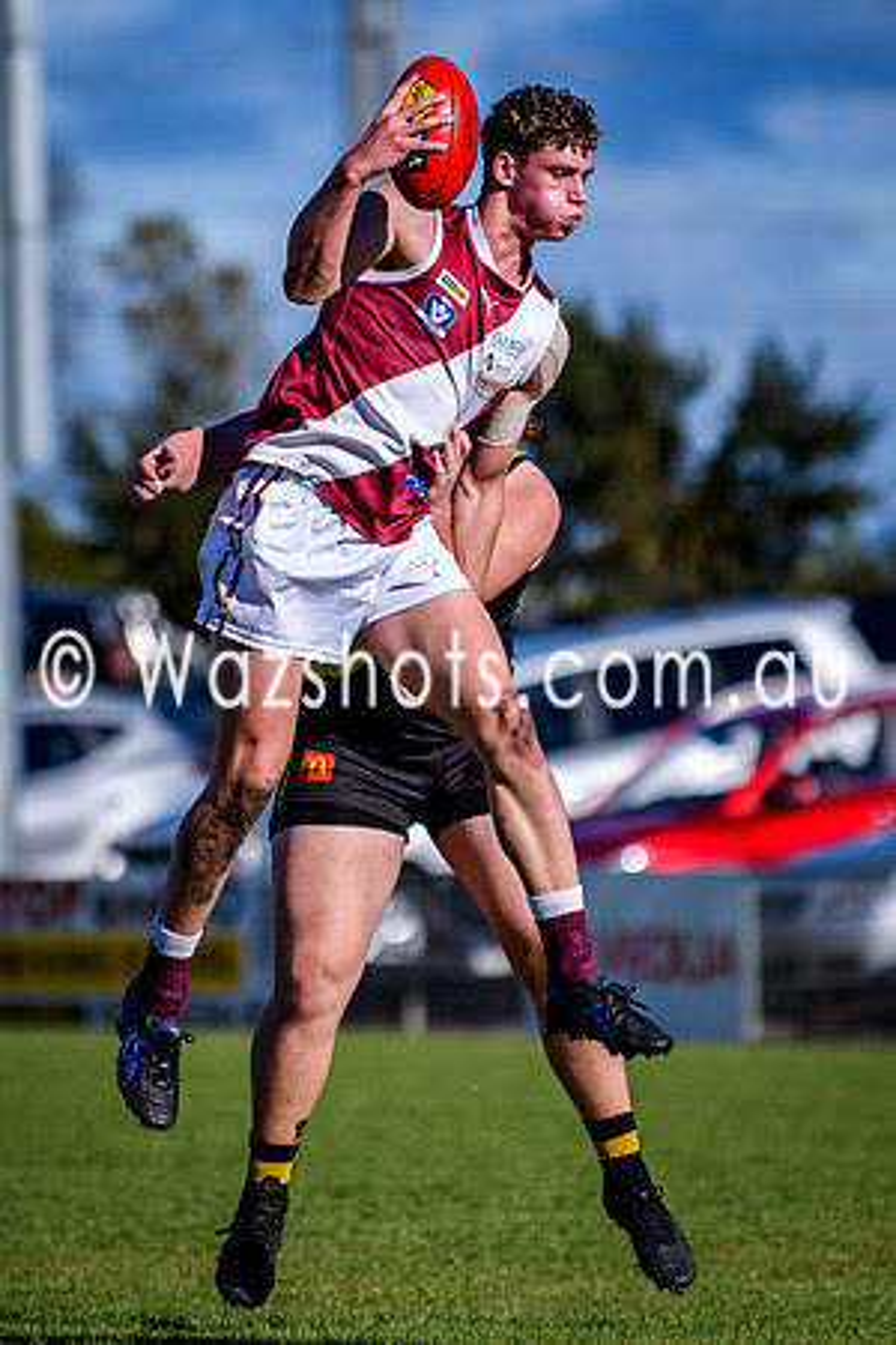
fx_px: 20751
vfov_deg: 3.7
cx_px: 439
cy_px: 682
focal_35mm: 556
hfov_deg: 2.5
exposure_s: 1/3200
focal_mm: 200
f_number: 2.8
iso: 125
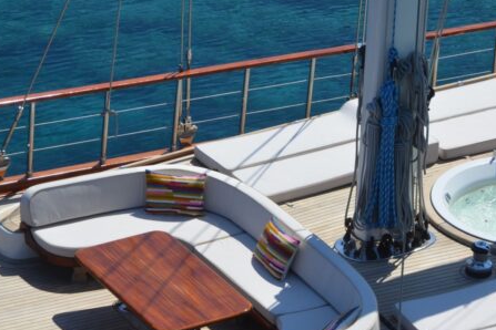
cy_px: 274
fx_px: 2480
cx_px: 394
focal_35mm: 180
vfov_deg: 7.6
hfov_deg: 11.4
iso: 200
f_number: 8
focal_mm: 70
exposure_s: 1/1000
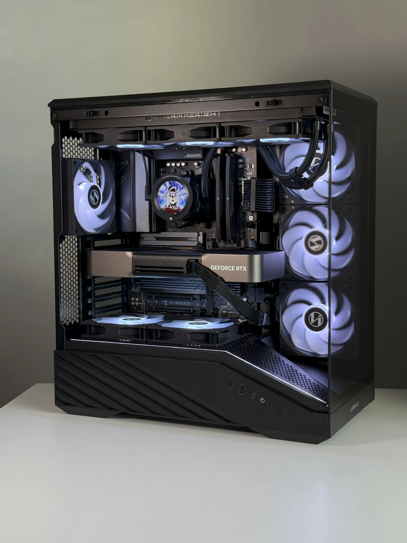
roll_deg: -1.1
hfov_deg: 28.0
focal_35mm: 52
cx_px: 211
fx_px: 815
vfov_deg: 36.8
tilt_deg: -4.1
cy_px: 266
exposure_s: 1/112
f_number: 1.78
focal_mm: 6.76
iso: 100
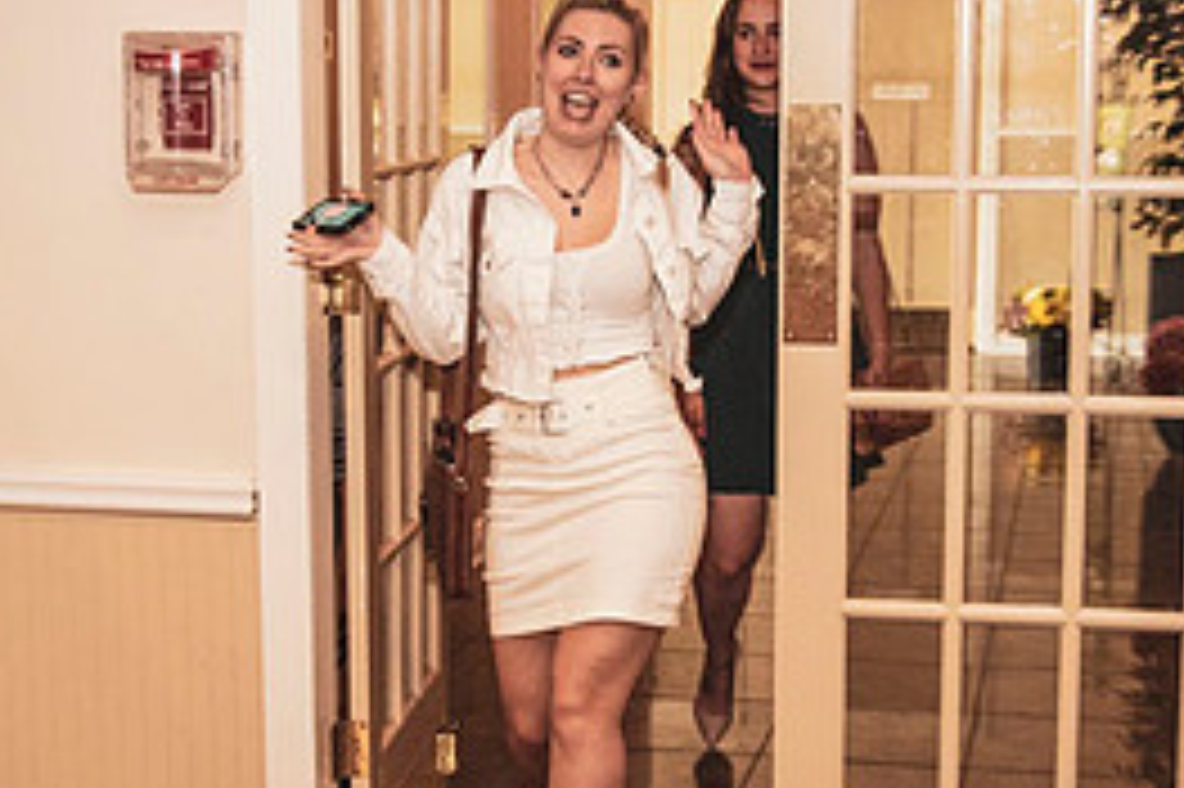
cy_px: 394
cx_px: 599
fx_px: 1742
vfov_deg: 25.5
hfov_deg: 37.5
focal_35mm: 53
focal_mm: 24
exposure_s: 1/200
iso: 1000
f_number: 4
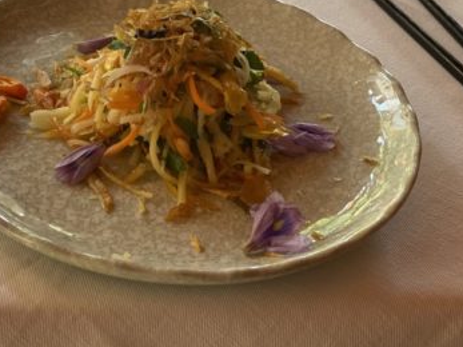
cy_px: 39
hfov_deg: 20.3
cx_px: 135
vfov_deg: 15.2
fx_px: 1284
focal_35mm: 96
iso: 80
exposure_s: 1/122
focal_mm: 6
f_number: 2
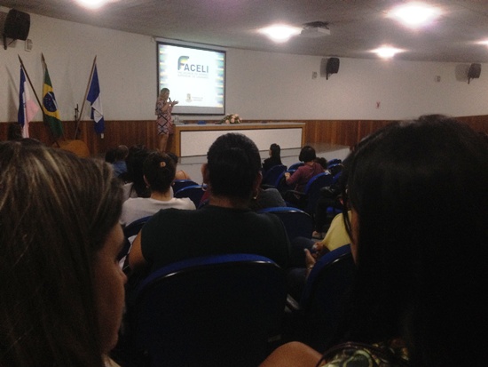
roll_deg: -1.4
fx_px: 494
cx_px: 244
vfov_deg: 40.7
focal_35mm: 35
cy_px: 184
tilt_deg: -10.9
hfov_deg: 52.6
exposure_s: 1/20
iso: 200
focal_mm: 4.28
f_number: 2.4
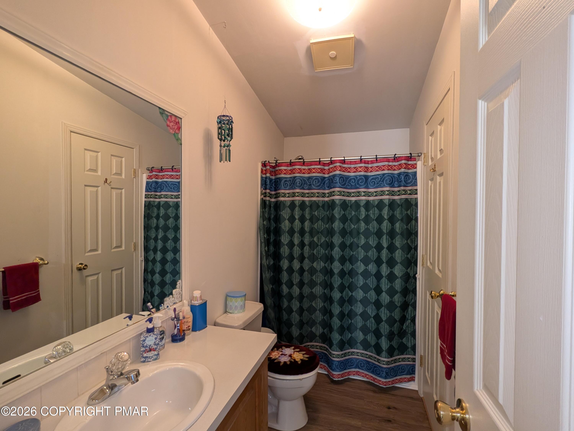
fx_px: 265
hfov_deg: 94.5
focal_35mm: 16
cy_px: 216
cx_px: 287
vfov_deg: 78.1
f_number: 2.2
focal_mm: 2.22
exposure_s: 1/40
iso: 203
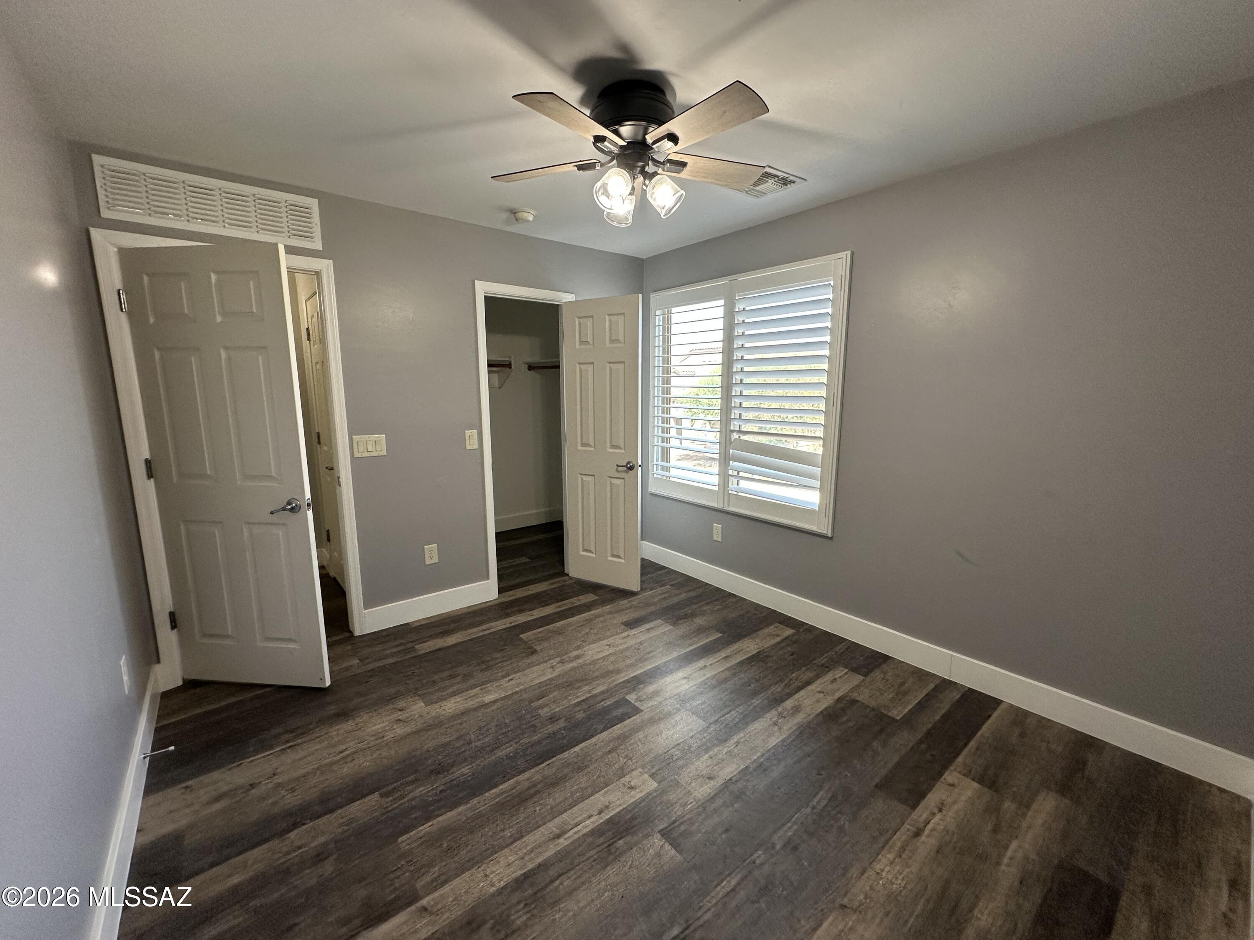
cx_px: 627
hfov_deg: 102.1
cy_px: 470
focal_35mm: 14
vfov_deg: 85.7
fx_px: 507
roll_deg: +0.0
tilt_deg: -9.0
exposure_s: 1/120
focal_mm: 2.22
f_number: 2.2
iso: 160
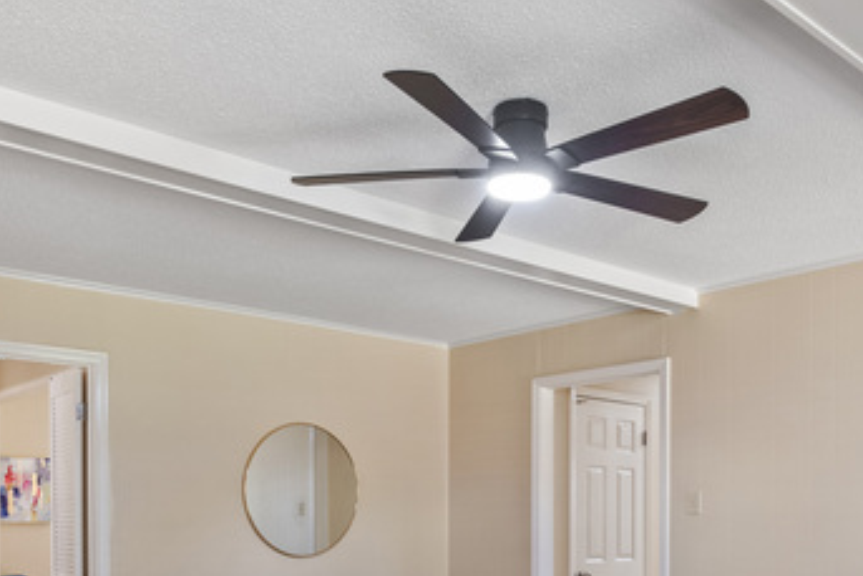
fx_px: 866
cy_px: 526
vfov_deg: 34.6
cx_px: 430
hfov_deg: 53.0
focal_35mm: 36
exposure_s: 1
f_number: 9
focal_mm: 11
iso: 320
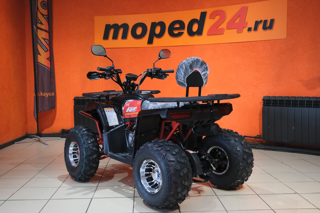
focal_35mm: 35
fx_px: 311
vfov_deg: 37.9
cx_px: 160
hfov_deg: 54.4
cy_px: 106
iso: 3200
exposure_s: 1/200
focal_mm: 23.5
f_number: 4
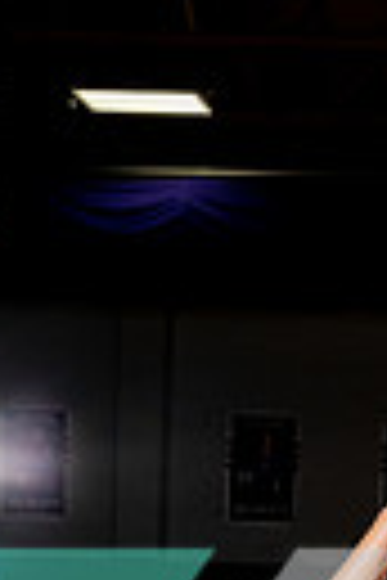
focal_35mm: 98
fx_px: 1580
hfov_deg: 13.0
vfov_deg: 17.4
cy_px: 1007
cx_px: 616
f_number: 5.6
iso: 320
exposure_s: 1/250
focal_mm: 28
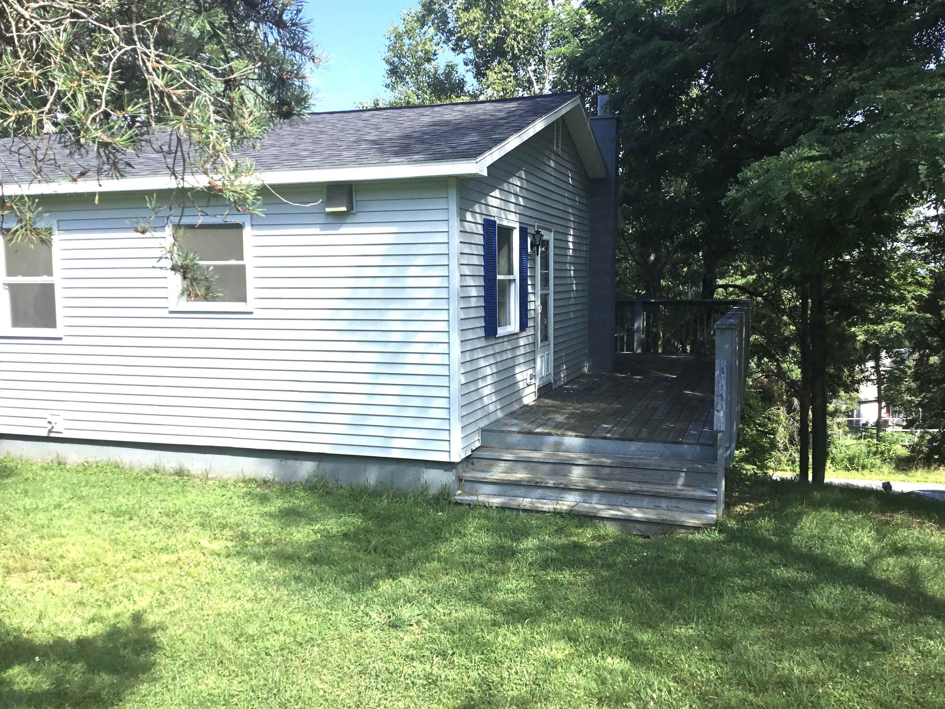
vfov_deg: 45.4
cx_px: 472
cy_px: 354
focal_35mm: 31
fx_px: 846
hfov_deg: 58.4
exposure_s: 1/696
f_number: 2.4
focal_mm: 3.3
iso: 25
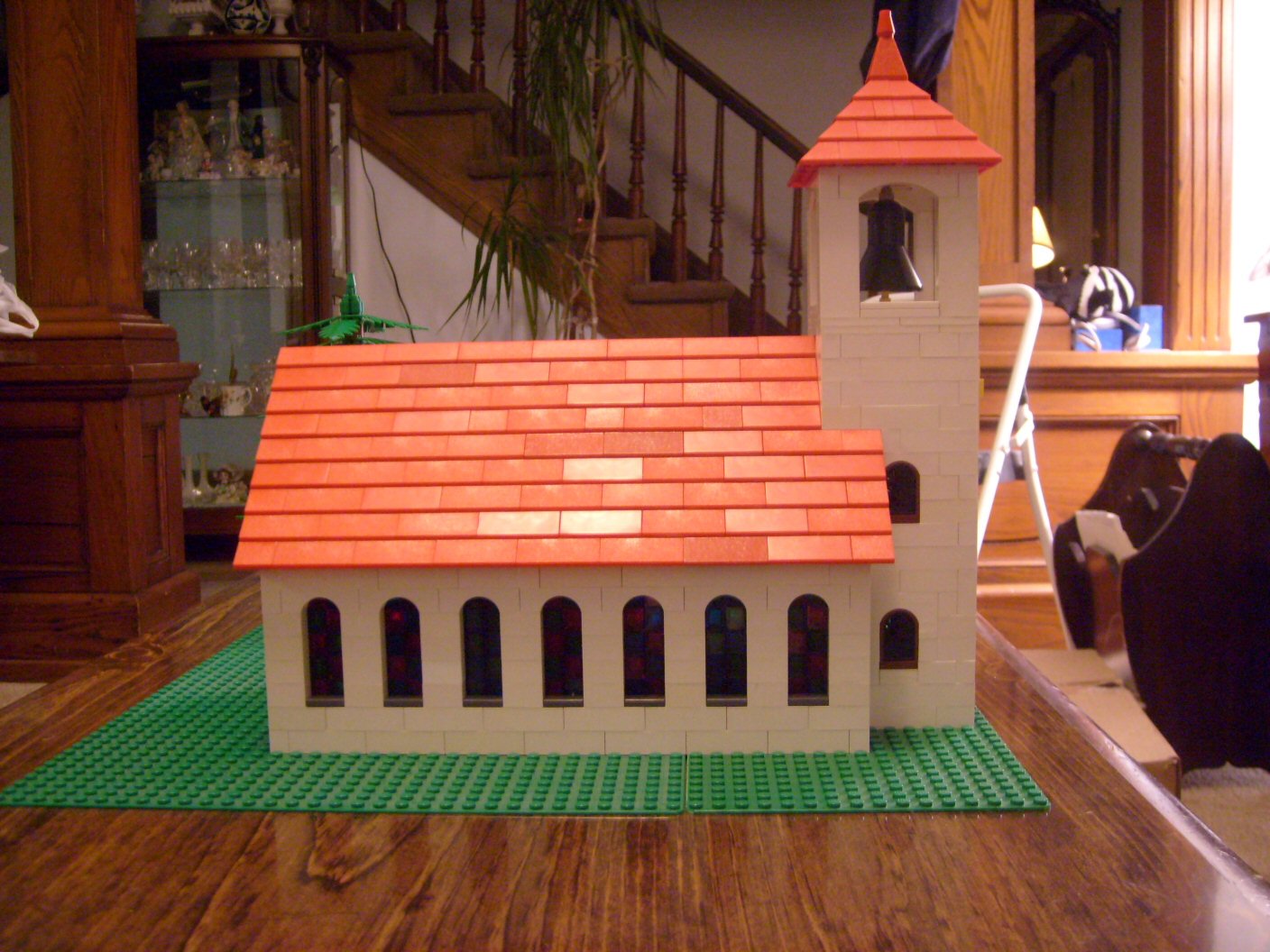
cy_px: 476
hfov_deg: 52.6
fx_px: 1284
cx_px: 635
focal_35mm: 35
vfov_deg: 40.7
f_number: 2.8
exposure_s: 1/6
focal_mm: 5.8
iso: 200
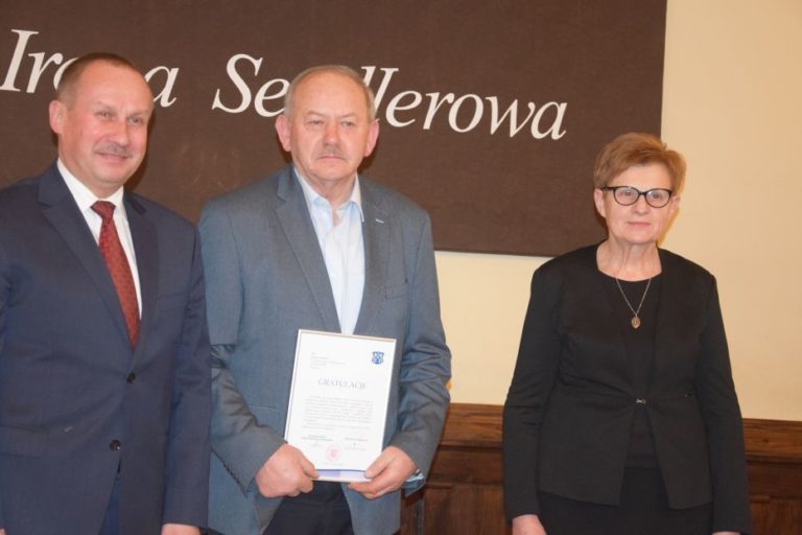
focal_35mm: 75
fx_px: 1671
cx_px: 401
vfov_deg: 18.2
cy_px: 268
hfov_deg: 27.0
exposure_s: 1/60
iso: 3200
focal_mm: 50
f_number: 5
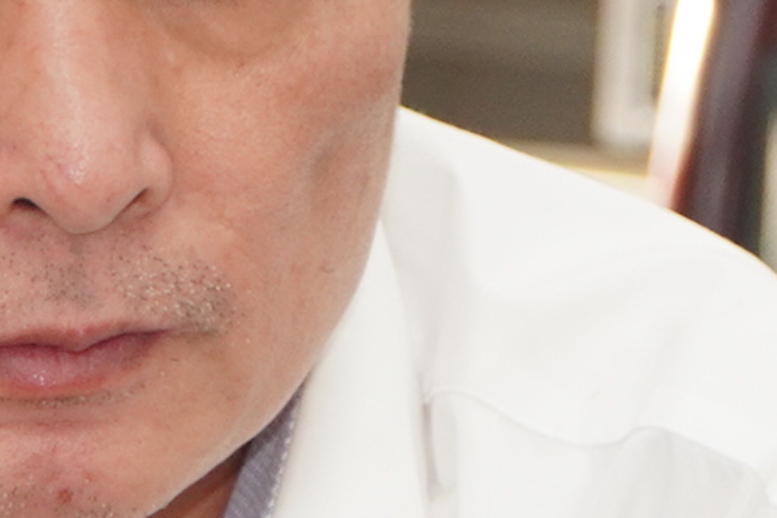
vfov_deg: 2.5
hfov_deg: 3.8
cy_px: 737
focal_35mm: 541
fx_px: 11672
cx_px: 11
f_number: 4
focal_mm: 60
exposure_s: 1/160
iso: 640
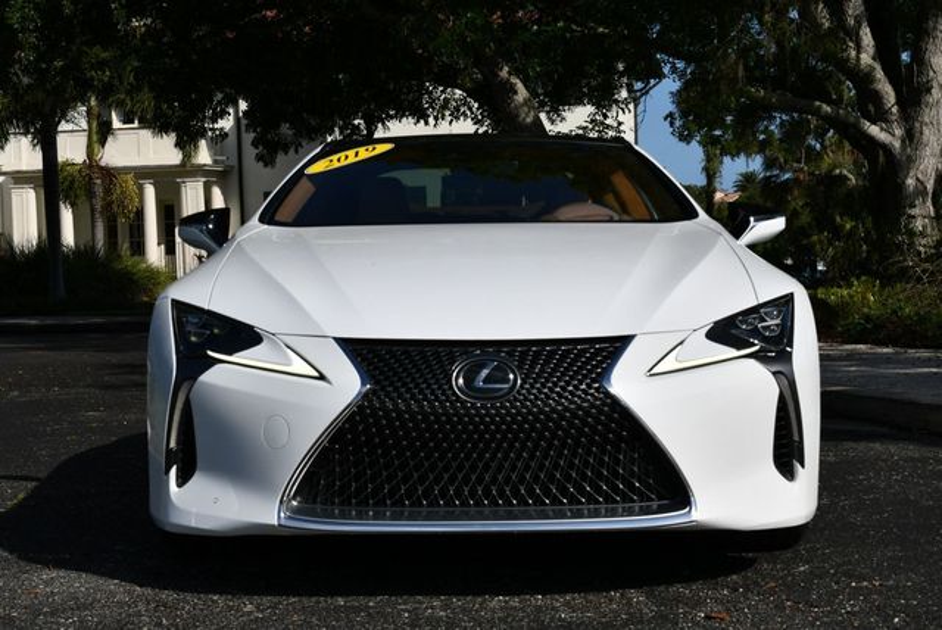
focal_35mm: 72
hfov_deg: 28.0
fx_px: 1886
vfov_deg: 19.0
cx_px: 471
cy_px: 315
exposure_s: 1/400
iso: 100
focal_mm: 36
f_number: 10
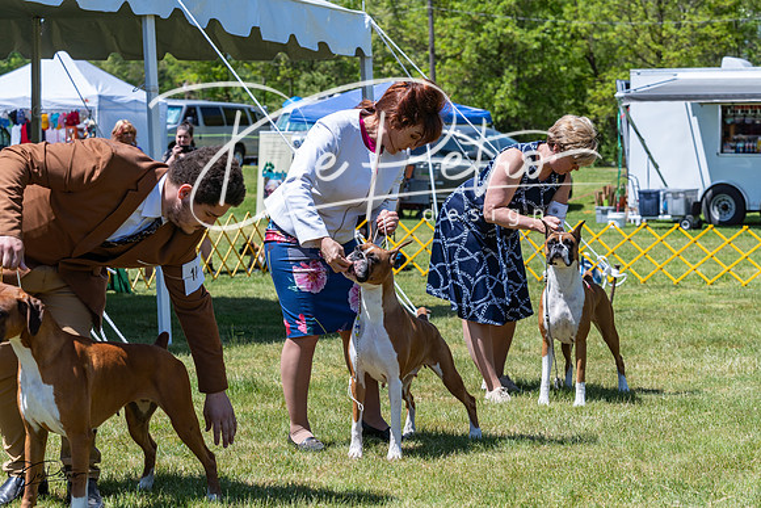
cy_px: 254
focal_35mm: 83
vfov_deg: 16.5
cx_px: 380
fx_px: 1755
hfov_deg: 24.5
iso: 200
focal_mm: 83
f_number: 6.3
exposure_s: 1/640
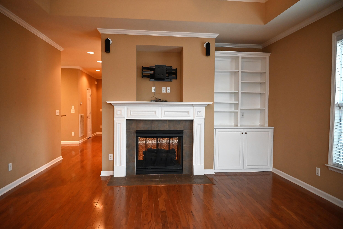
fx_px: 229
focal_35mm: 24
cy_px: 114
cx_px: 172
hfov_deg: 73.7
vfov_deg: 53.2
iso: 2800
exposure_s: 1/125
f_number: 4
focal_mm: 24
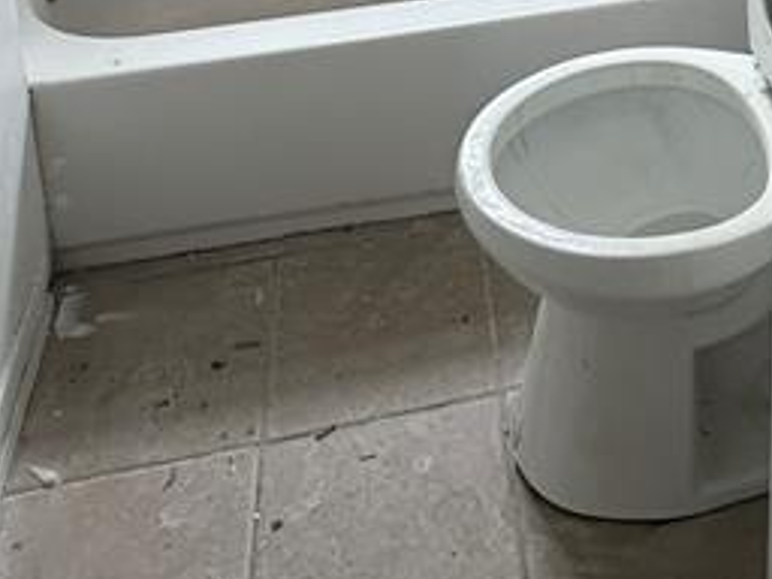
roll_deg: +0.5
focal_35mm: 56
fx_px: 1249
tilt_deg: -11.7
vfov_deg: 19.2
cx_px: 645
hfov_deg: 33.1
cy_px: -486
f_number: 2.2
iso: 80
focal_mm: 2.22
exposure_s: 1/99
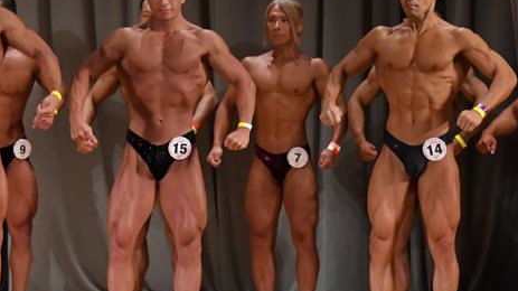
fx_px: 4860
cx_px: 164
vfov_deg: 3.4
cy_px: 149
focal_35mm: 354
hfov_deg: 6.1
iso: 3200
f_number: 5.6
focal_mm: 135
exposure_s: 1/400
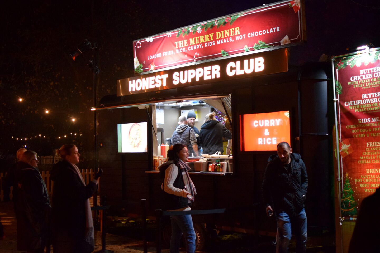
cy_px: 126
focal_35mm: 52
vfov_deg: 25.8
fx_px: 554
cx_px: 190
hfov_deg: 37.9
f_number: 2
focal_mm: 35
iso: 2500
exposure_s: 1/500
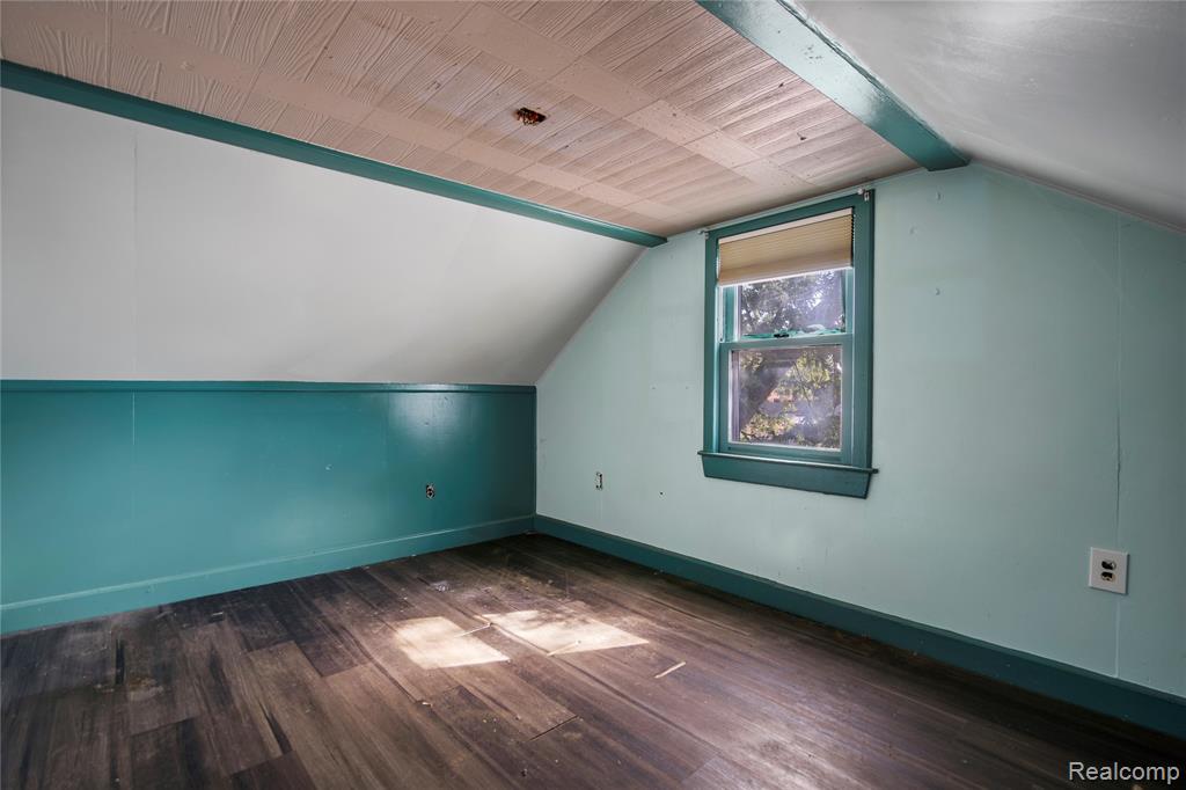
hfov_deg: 96.8
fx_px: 527
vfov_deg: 73.7
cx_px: 593
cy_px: 395
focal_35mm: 16
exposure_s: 1/13
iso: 100
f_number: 4
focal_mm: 16
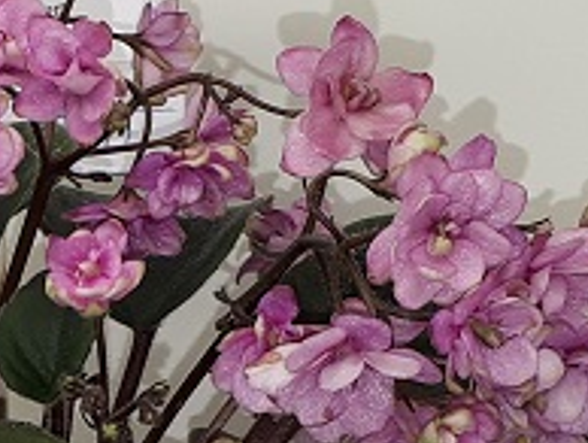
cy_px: 637
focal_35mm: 109
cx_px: -118
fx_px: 1854
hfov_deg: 17.2
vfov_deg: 13.0
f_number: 1.9
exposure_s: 1/147
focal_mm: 3.6
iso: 40
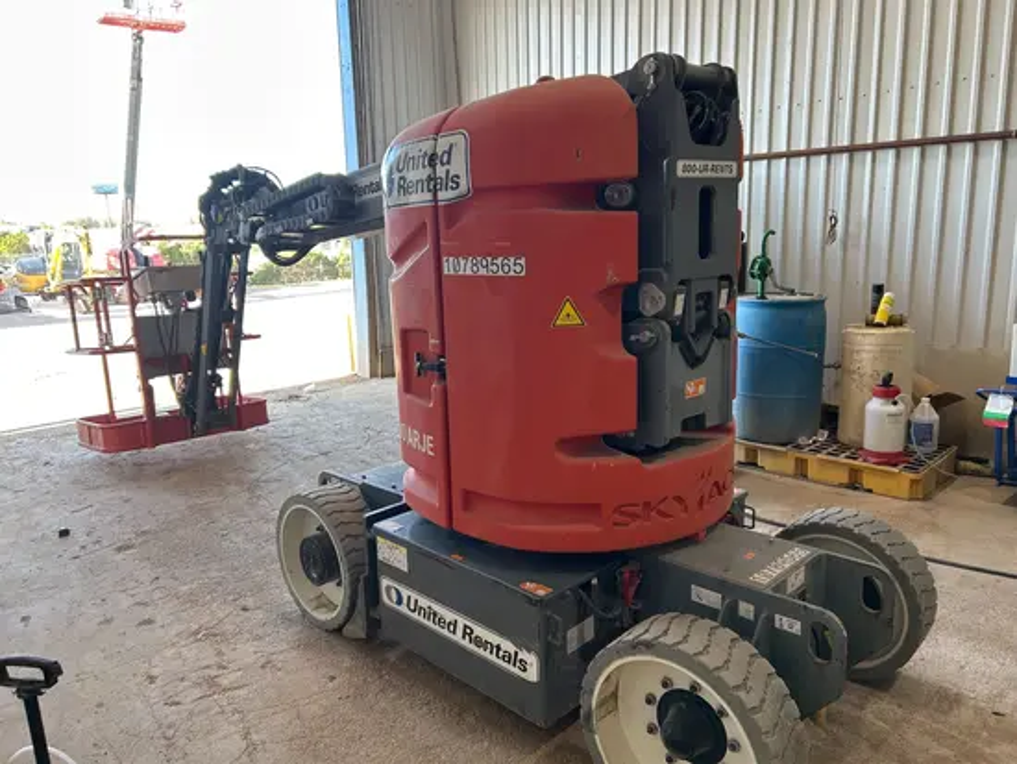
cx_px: 508
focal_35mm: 26
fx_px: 764
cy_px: 382
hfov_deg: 67.3
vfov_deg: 53.1
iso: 50
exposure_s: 1/120
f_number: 1.5
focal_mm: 5.7
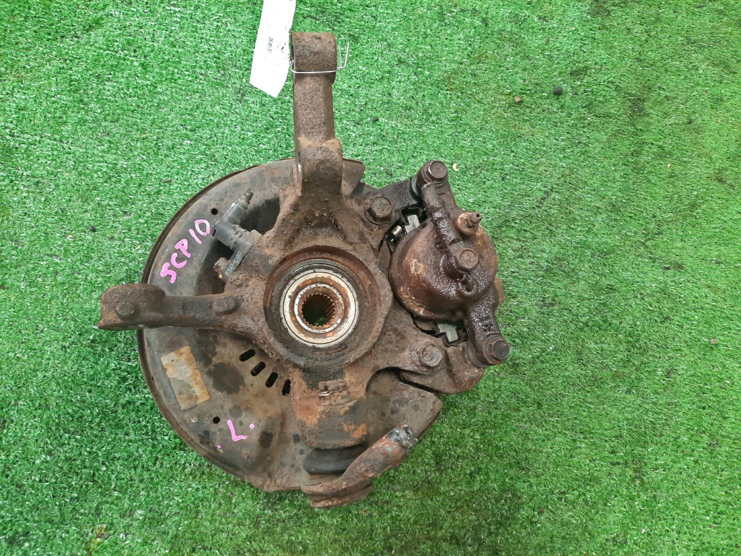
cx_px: 370
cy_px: 278
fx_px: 535
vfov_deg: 54.9
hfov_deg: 69.4
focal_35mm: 25
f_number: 2
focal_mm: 4.6
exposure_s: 1/50
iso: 380
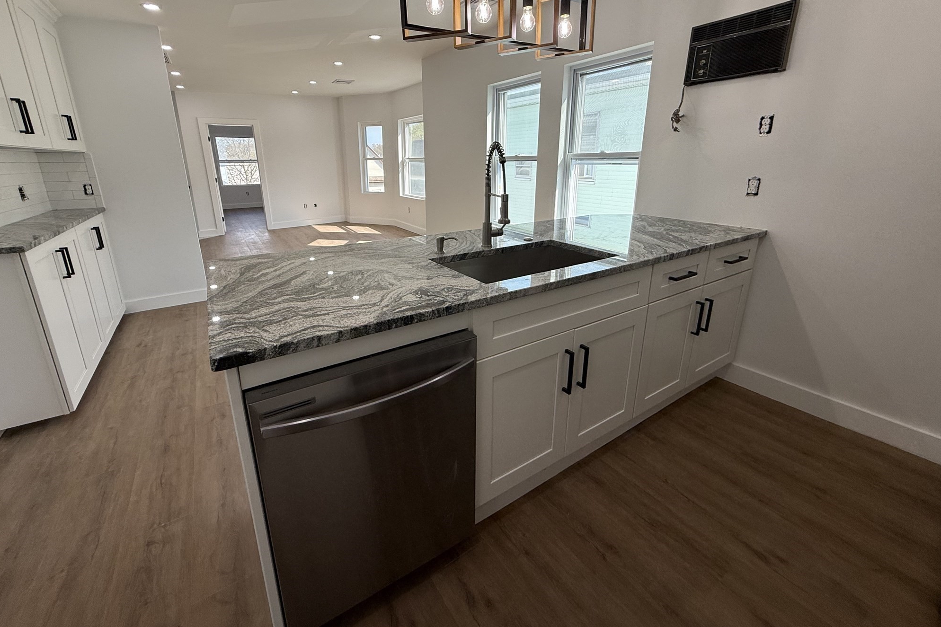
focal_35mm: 15
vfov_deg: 76.9
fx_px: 392
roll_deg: +0.2
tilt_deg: -16.2
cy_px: 270
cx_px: 458
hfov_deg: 100.4
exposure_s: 1/205
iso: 64
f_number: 2.2
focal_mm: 2.22
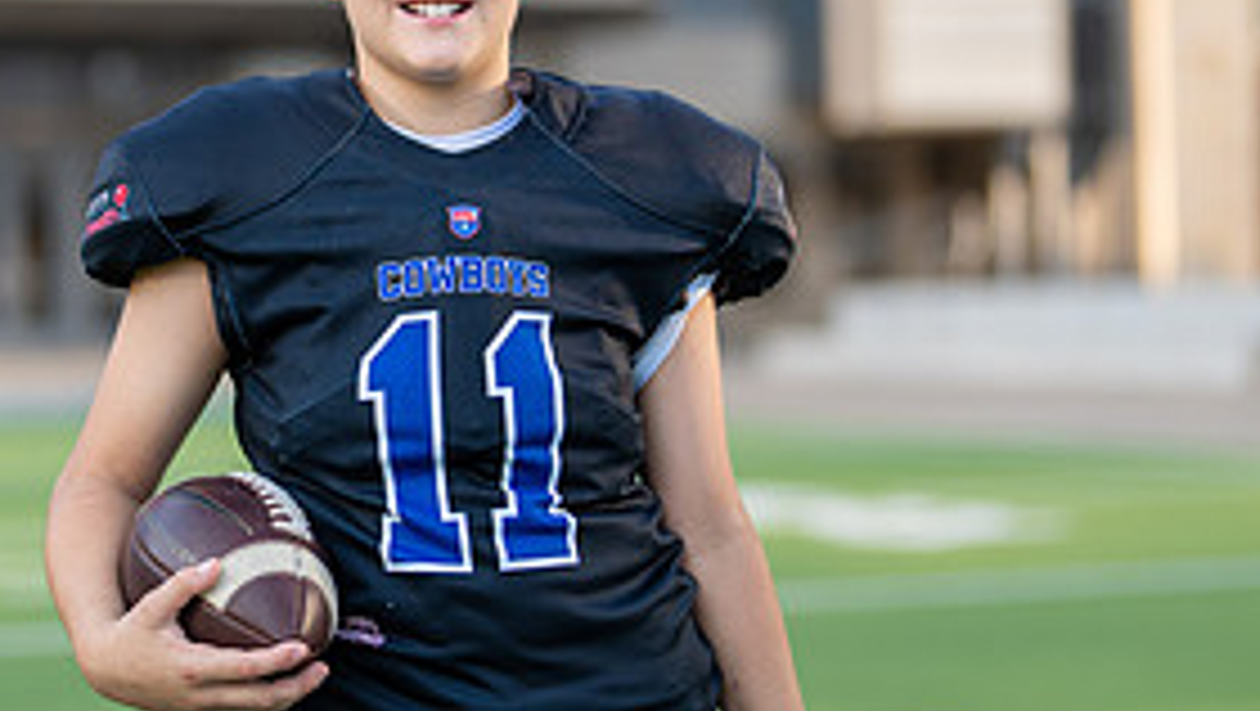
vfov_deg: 10.0
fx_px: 4079
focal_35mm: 122
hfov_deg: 17.5
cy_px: 225
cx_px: 417
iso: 100
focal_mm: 50
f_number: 1.2
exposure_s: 1/2500
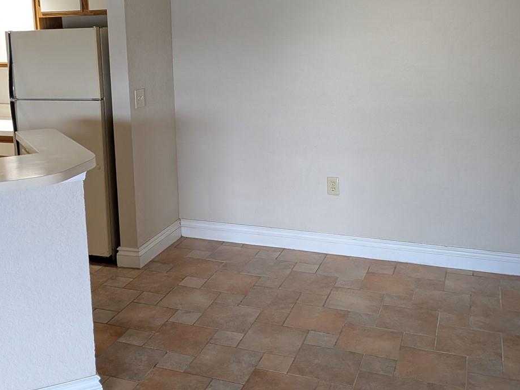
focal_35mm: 42
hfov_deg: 44.5
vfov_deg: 33.8
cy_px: 104
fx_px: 631
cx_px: 199
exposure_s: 1/120
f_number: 1.7
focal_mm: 4.53
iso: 395
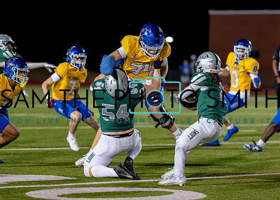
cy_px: 101
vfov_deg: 7.2
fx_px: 1582
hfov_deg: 10.1
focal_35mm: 199
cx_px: 133
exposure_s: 1/1250
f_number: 1.8
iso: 1600
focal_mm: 135
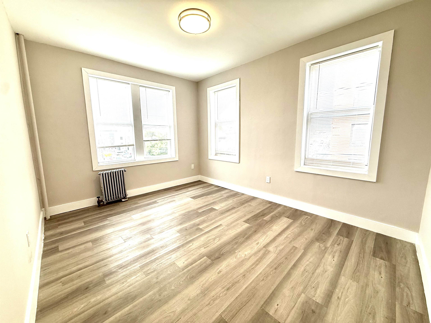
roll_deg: +0.9
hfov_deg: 102.1
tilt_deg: -8.1
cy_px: 162
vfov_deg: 85.7
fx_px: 174
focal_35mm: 14
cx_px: 216
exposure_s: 1/200
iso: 64
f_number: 2.2
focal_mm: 2.22
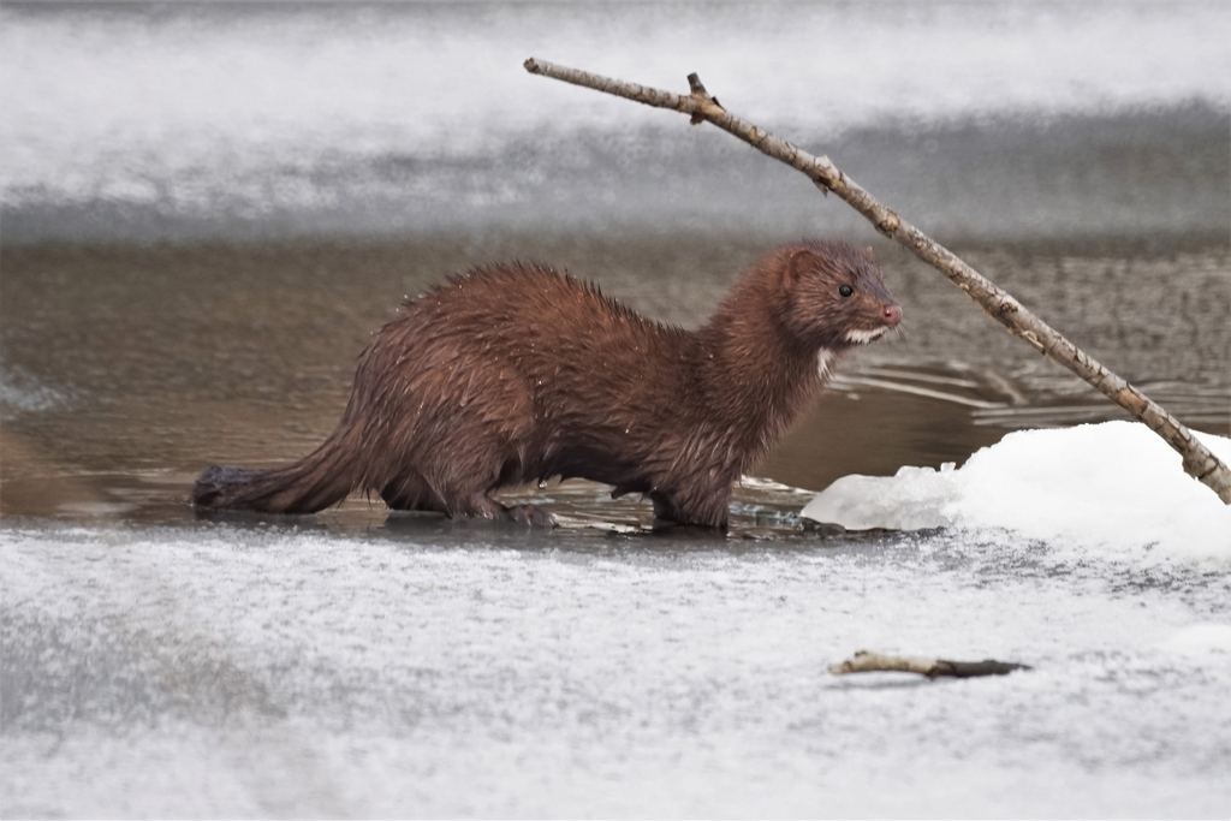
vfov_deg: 2.8
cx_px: 616
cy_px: 410
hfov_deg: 4.1
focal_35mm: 500
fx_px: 17098
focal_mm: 500
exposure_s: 1/400
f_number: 8
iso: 1000
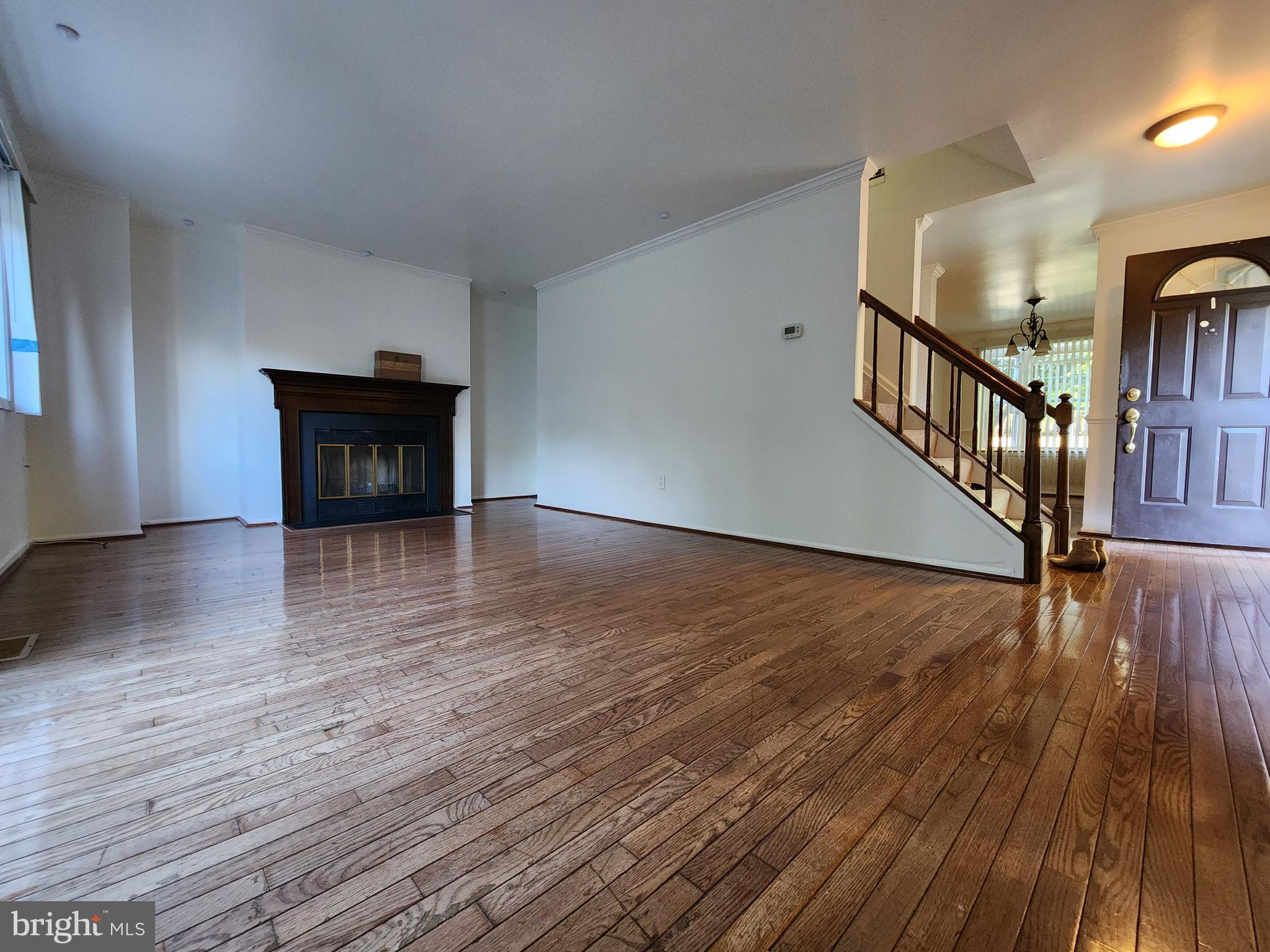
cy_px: 476
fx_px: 477
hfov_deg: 106.2
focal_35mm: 13
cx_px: 635
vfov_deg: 89.9
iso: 640
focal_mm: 2.2
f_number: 2.2
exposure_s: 1/30
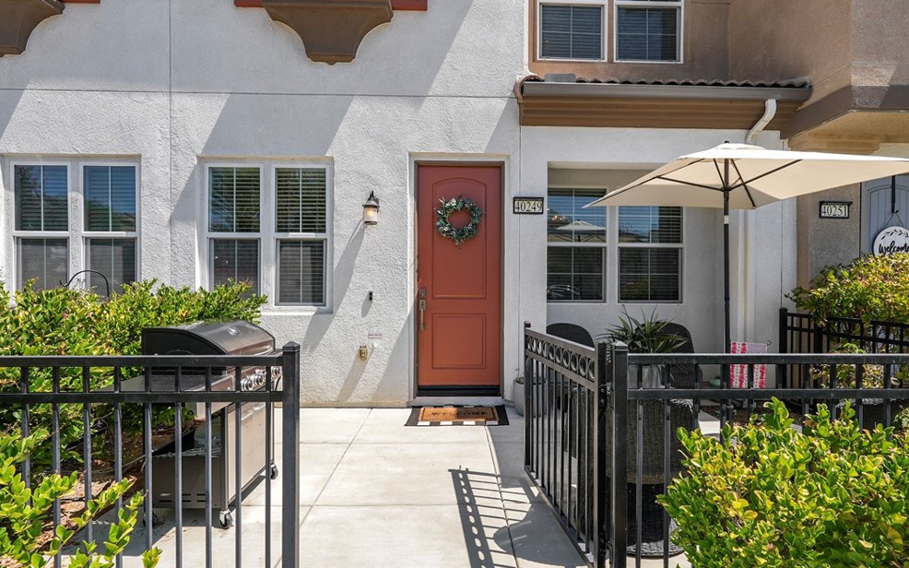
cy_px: 295
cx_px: 466
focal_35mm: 19
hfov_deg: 89.4
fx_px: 459
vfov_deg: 63.5
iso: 100
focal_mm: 17.5
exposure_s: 1/125
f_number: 10
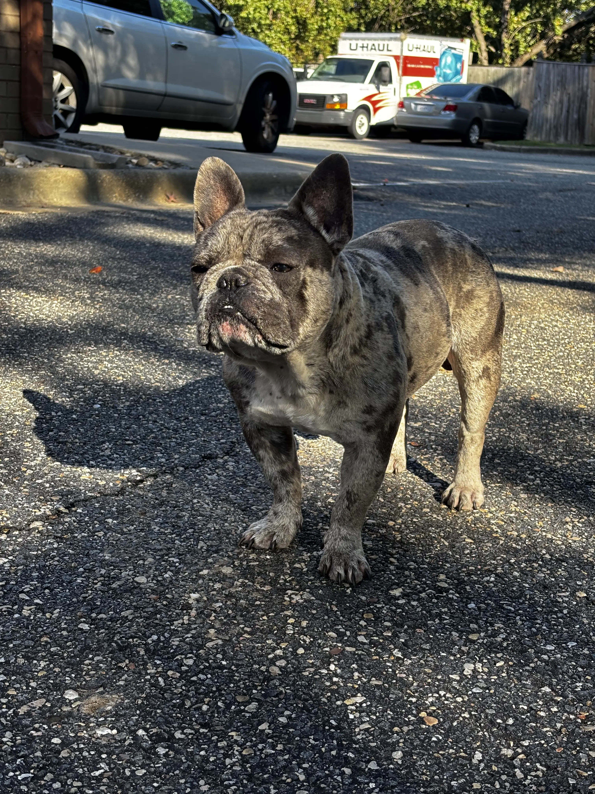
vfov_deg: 36.8
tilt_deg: -13.7
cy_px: 397
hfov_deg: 28.0
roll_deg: -3.3
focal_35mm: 52
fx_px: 1192
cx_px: 298
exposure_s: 1/315
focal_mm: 5.96
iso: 32
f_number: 1.6
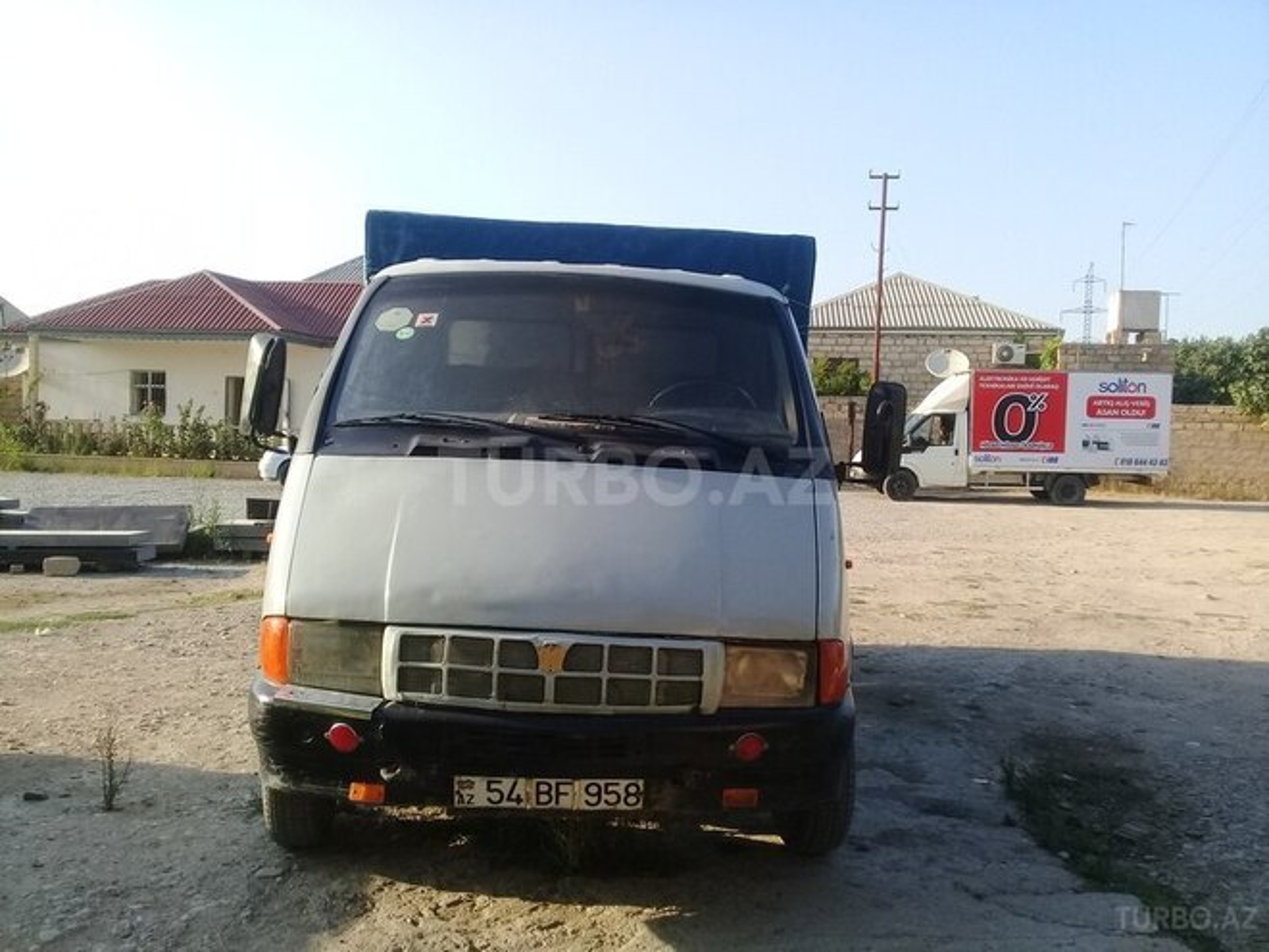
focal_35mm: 31
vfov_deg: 45.4
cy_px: 476
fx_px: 1136
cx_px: 634
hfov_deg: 58.4
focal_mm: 3.3
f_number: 2.2
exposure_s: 1/537
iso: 50
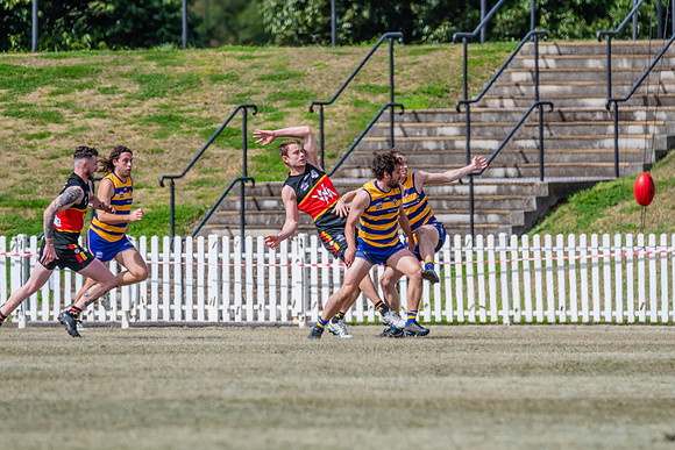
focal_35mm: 654
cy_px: 215
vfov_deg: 2.1
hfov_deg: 3.2
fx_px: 12270
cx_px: 364
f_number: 13
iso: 800
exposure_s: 1/1600
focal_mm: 600
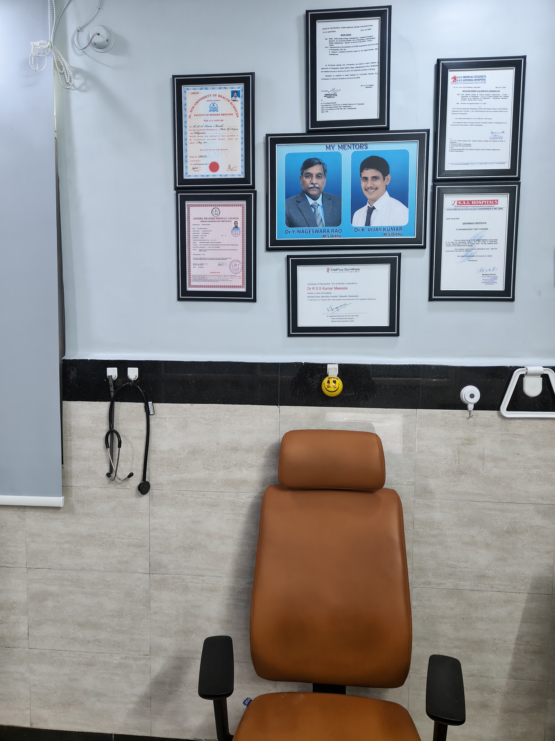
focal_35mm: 24
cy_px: 370
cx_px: 278
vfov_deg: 71.6
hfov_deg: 56.8
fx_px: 513
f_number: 1.8
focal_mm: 5.59
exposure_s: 1/50
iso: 400
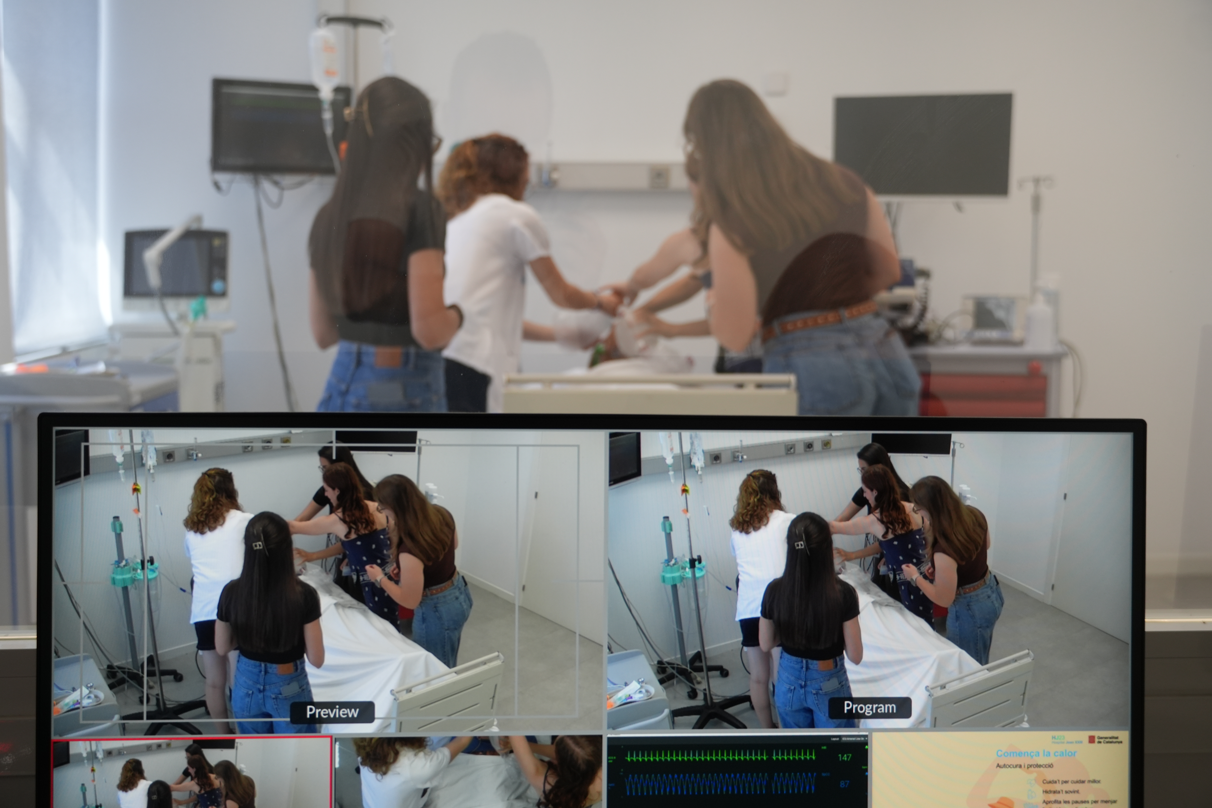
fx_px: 1464
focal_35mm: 44
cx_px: 606
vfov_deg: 30.8
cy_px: 404
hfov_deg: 45.0
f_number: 4.5
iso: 250
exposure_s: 1/50
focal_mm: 29
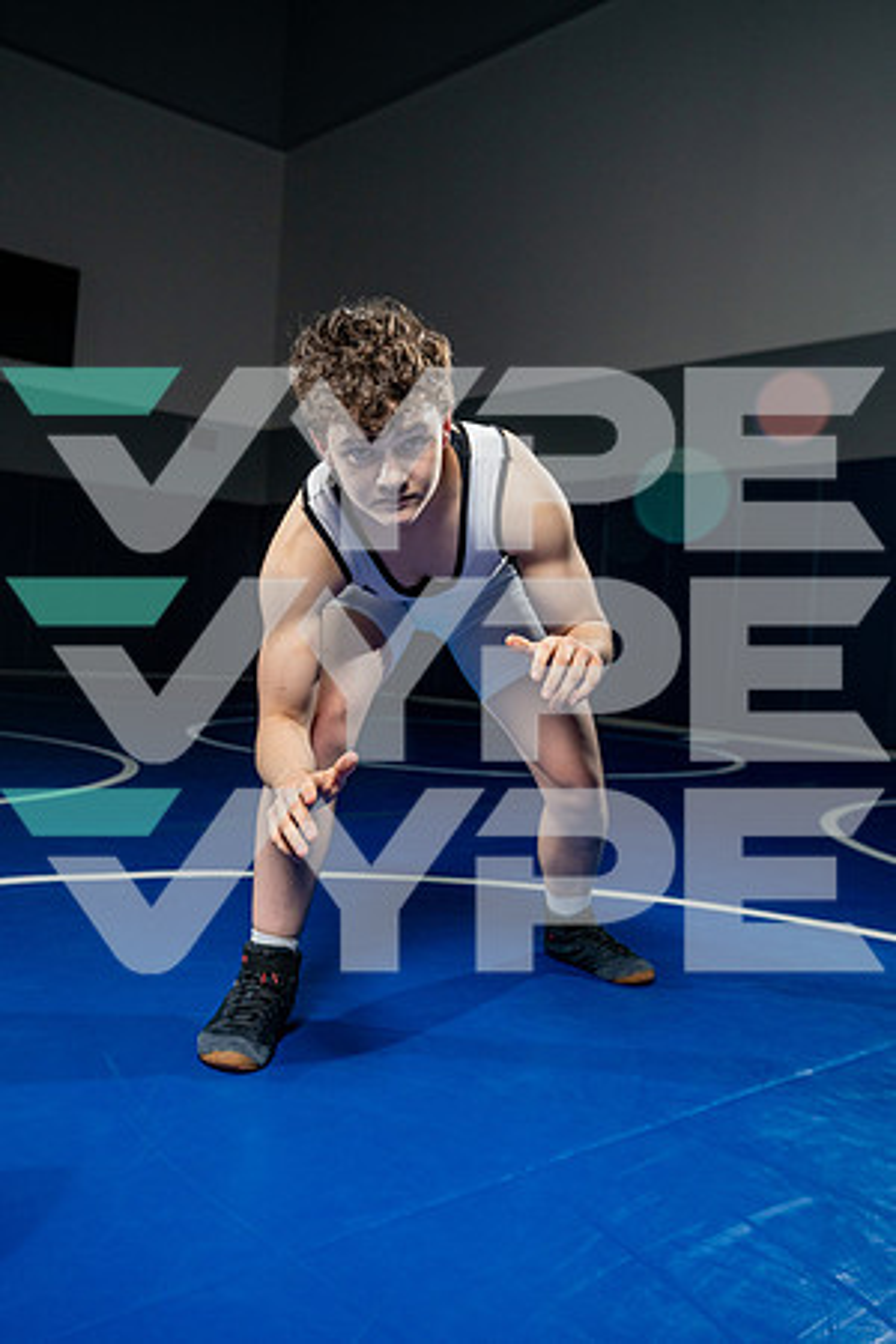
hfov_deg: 40.0
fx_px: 1232
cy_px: 672
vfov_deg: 57.2
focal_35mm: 33
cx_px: 448
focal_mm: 33
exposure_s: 1/125
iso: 800
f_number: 4.5
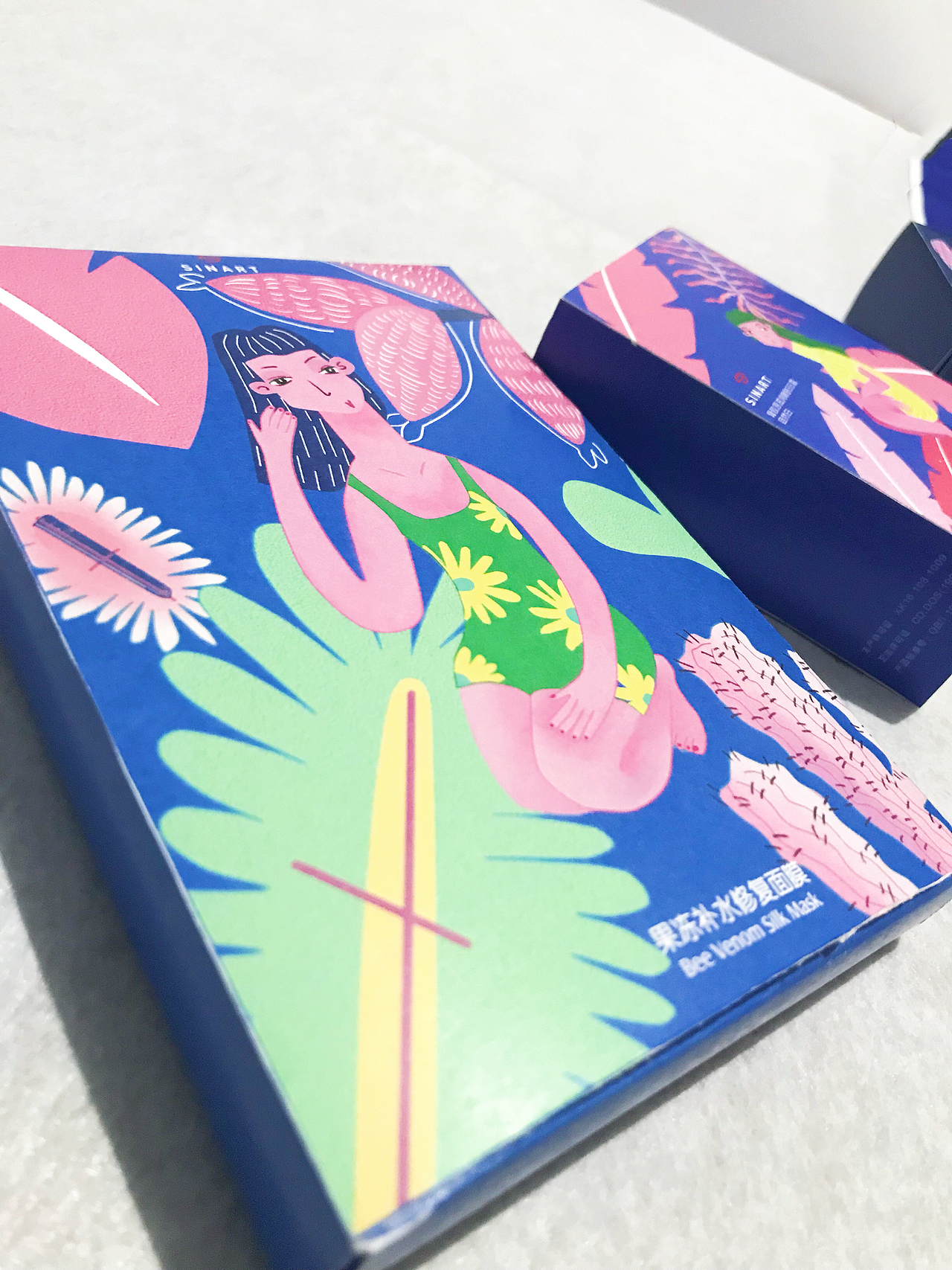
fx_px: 1027
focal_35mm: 28
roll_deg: -25.6
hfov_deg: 49.7
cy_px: 635
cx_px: 476
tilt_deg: -40.4
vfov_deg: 63.4
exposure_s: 1/11
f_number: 1.8
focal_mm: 3.99
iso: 100
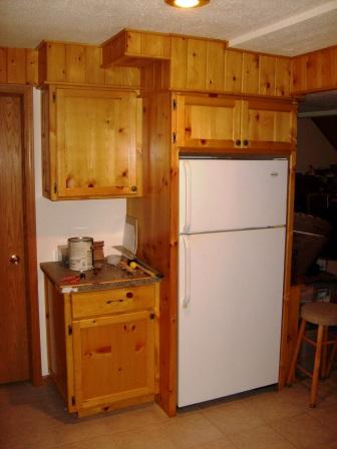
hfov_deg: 40.7
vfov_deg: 52.6
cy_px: 224
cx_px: 168
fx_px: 454
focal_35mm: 35
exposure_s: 1/45
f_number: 2.8
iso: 100
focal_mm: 5.8
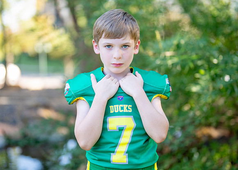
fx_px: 468
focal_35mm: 69
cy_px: 85
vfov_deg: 20.6
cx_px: 122
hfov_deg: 28.5
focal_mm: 50
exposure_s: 1/800
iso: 100
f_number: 1.2
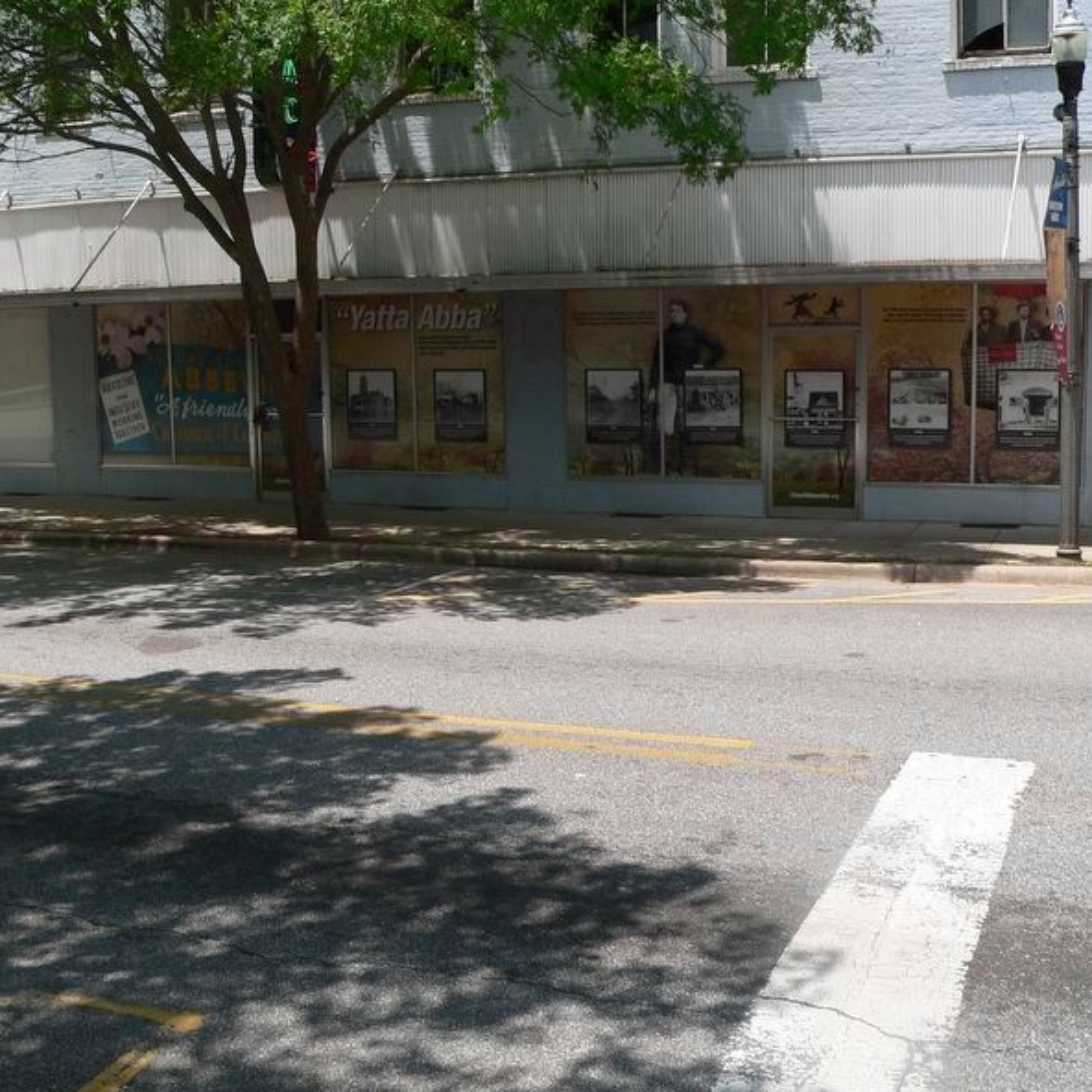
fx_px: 1535
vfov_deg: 39.2
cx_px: 526
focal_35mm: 43
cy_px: 546
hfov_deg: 39.2
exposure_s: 1/500
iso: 80
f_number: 4
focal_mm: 6
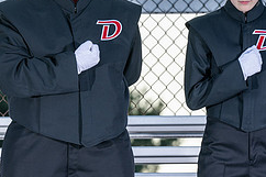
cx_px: 69
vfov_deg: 2.7
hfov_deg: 4.1
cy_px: 89
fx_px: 3729
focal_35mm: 505
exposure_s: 1/250
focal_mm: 150
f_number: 5.6
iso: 160
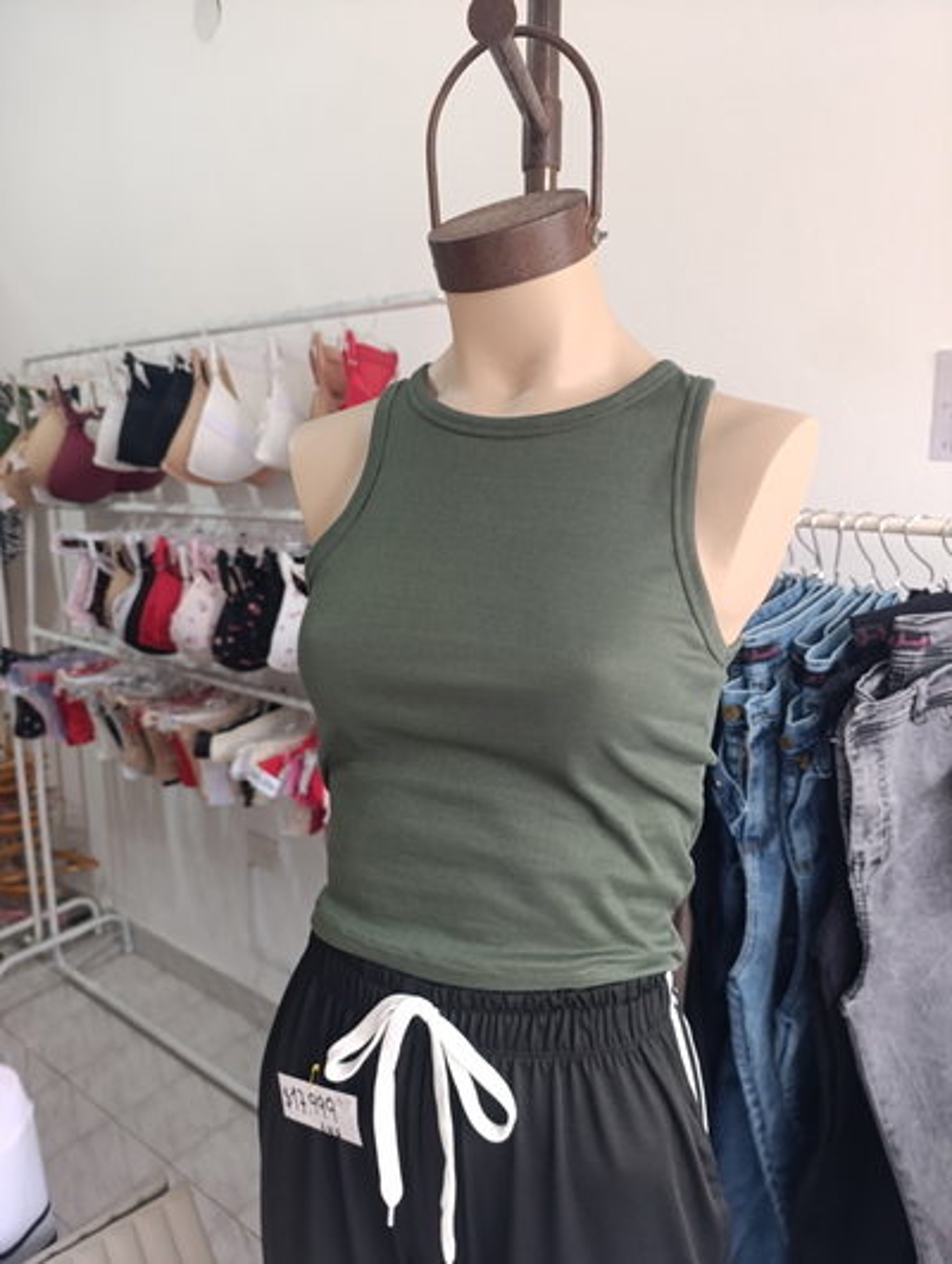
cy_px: 632
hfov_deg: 59.0
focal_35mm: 23
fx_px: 841
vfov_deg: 73.8
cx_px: 476
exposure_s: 1/50
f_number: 1.6
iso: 1000
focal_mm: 6.14
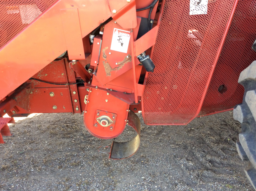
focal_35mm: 32
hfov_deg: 56.9
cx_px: 128
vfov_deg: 44.1
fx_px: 236
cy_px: 96
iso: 40
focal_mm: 3.3
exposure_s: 1/60
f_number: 2.4
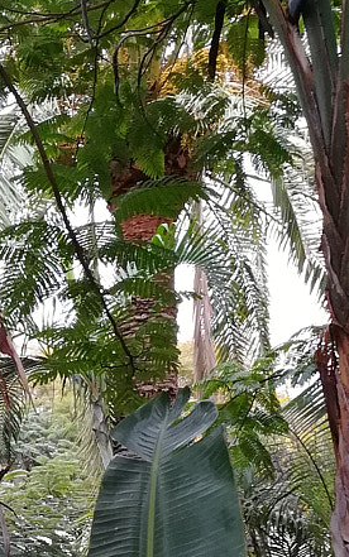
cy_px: 619
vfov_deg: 19.8
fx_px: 1520
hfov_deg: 13.0
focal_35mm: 100
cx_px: 37
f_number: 2.2
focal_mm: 3.83
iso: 160
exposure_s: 1/33.3
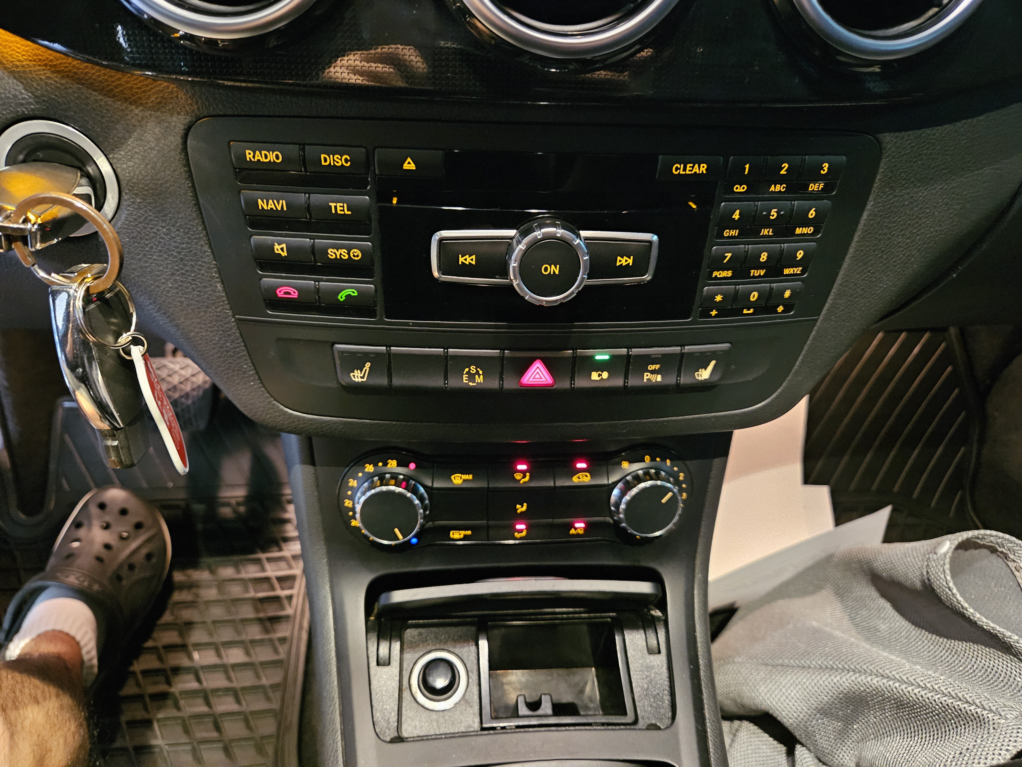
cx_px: 511
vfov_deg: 58.9
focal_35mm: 23
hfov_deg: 73.9
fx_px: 679
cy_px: 384
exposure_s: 1/15
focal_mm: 5.4
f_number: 1.8
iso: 2000
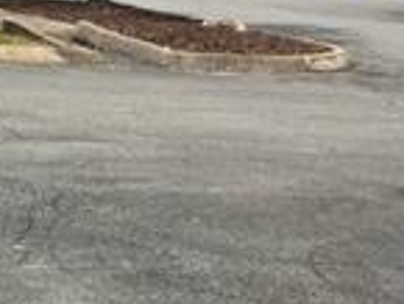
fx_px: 1343
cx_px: -443
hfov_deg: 14.0
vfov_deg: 12.2
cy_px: -173
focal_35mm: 115
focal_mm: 5.7
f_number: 1.5
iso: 50
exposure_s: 1/6579
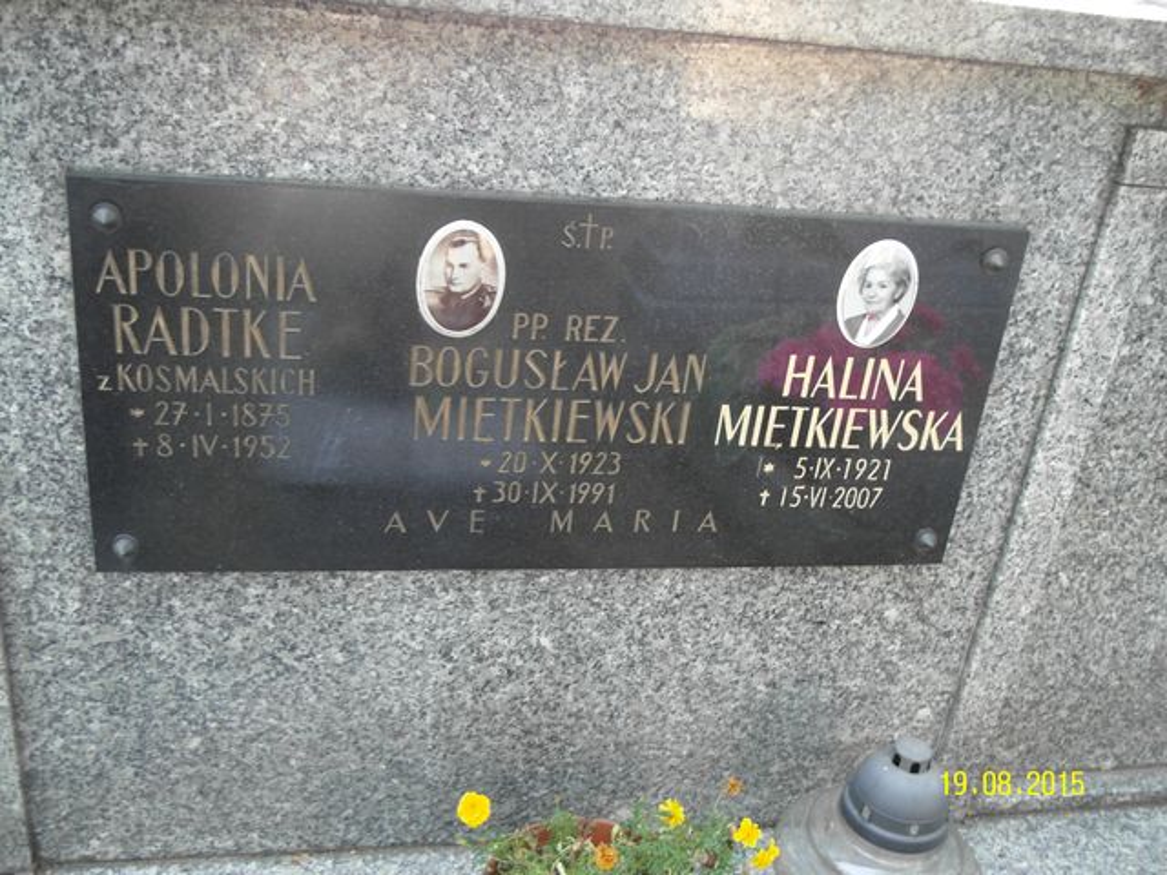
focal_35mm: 36
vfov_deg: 39.7
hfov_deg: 51.4
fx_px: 1214
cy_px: 438
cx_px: 584
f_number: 2.5
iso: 200
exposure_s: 1/45
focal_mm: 7.8
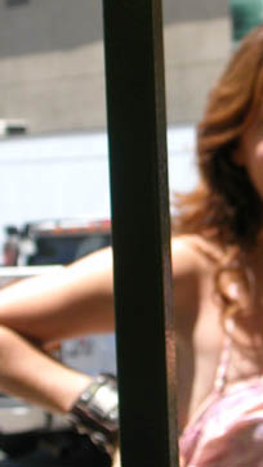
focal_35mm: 102
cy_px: 228
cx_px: 240
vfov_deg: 21.0
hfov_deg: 11.8
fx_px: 1265
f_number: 3.7
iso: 100
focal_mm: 10.4
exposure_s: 1/488
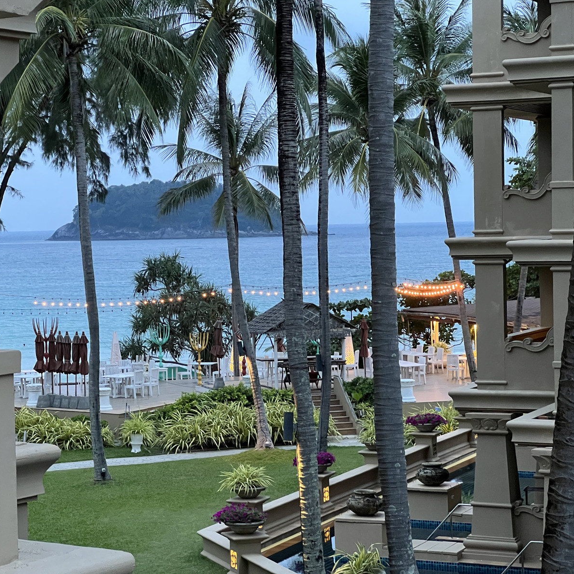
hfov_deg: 19.0
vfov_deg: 19.1
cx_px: 209
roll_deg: +1.4
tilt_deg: -2.0
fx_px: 1707
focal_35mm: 91
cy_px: 287
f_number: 2.8
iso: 640
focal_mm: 9
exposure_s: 1/33
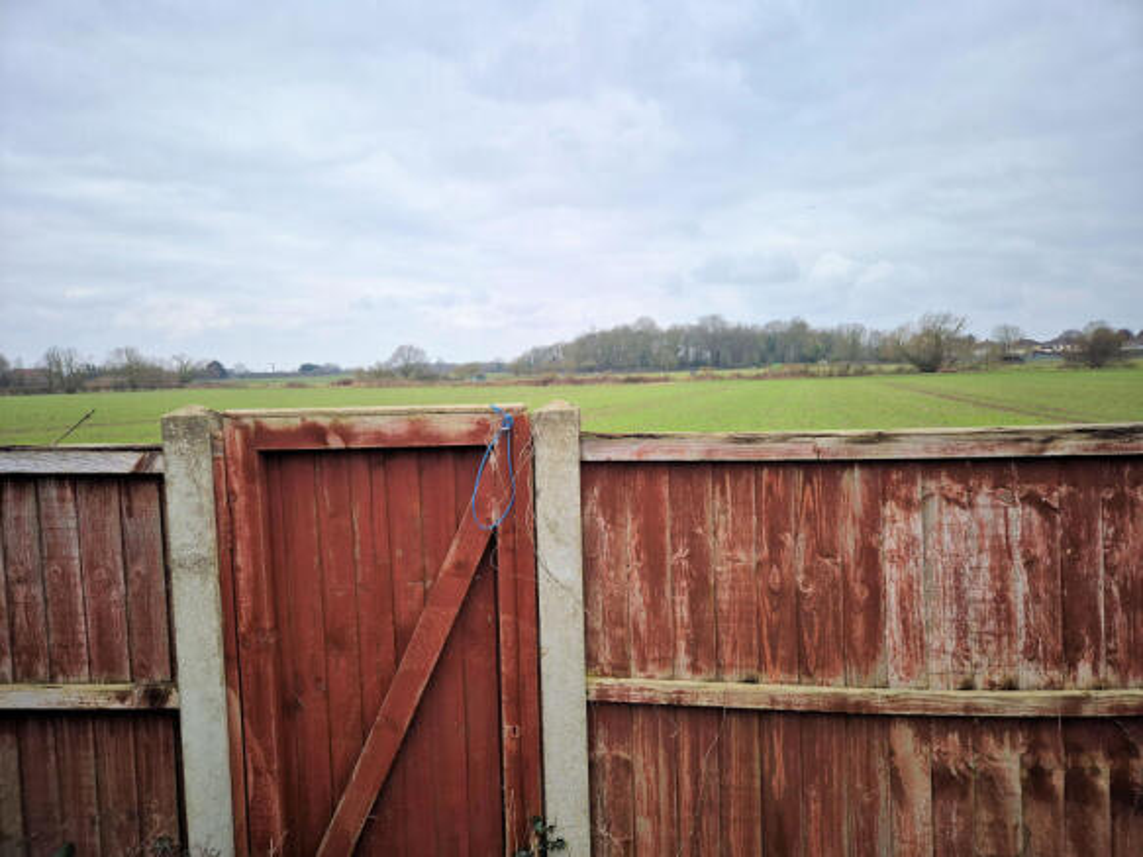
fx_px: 759
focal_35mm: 23
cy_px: 428
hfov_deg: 73.9
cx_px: 572
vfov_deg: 58.9
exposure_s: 1/398
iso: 25
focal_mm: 5.4
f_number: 1.8
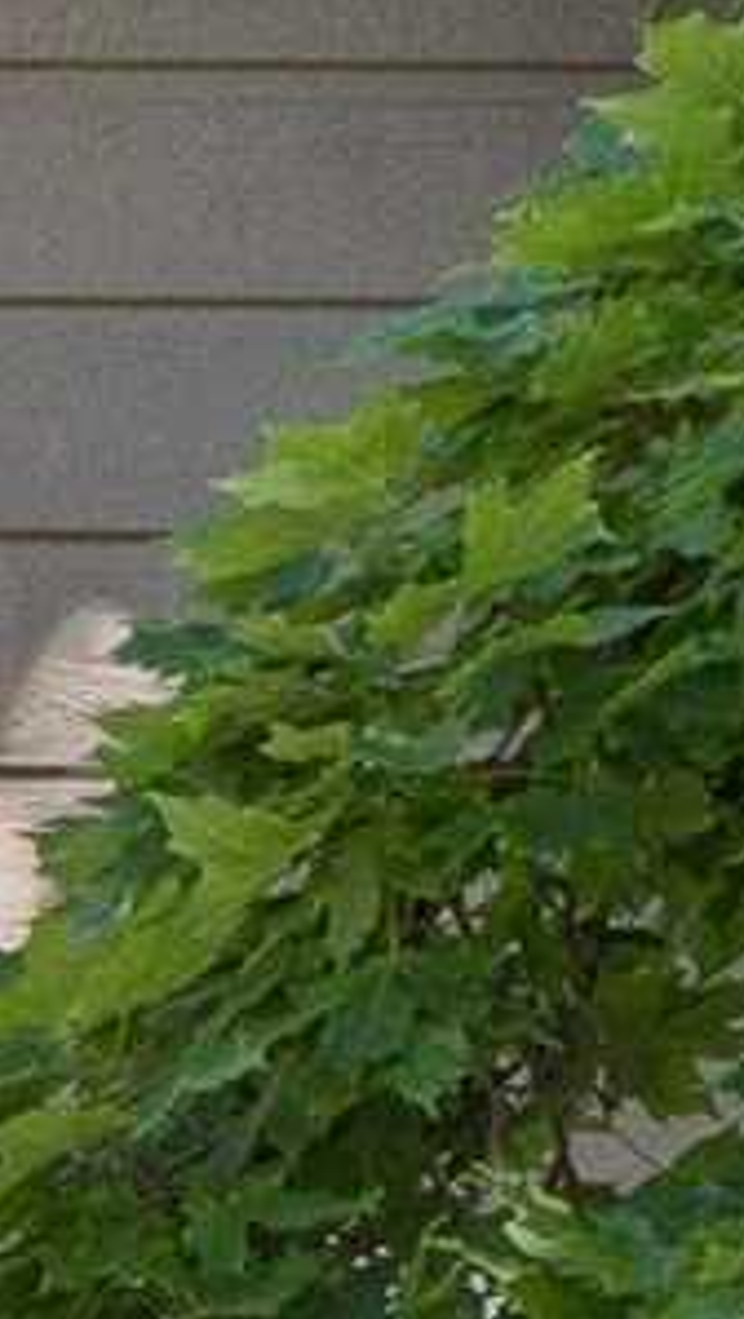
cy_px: 3665
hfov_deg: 3.9
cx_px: -4610
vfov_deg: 8.7
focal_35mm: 214
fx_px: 7480
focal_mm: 19.8
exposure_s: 1/100
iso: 400
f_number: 13
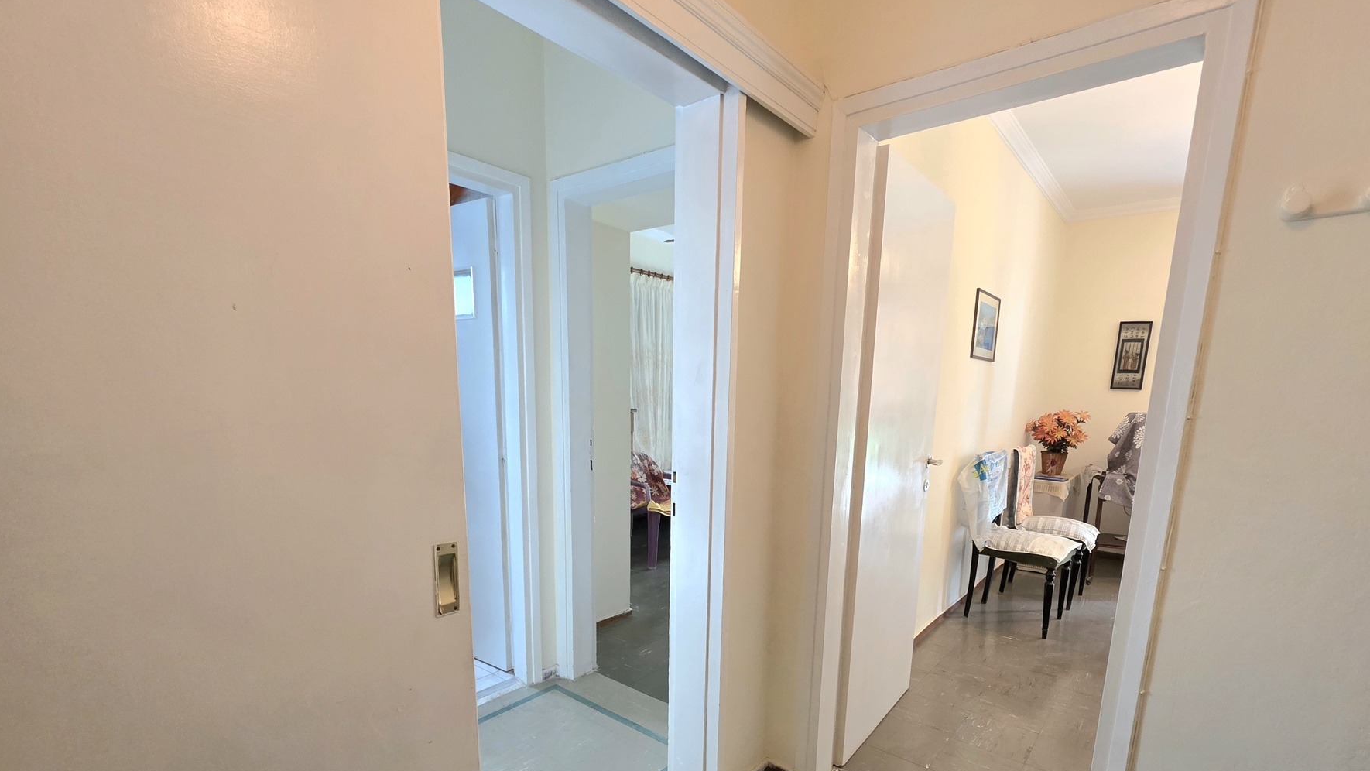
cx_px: 696
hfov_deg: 103.0
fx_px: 545
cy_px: 503
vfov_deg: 68.9
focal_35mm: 15
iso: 250
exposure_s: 1/50.3
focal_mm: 2.2
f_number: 1.9
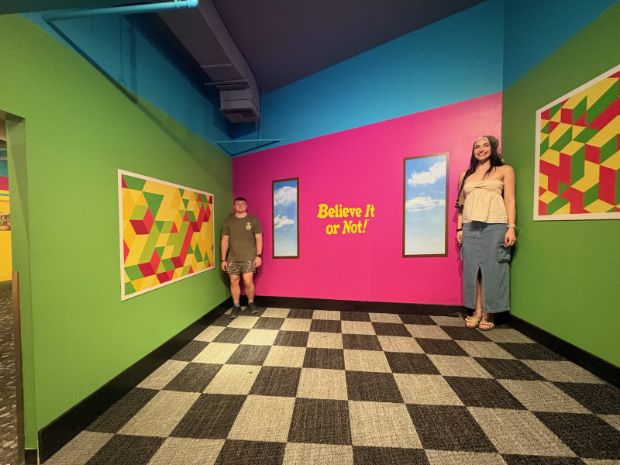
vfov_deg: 85.7
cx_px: 310
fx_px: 251
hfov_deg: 102.1
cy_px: 232
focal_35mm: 14
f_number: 2.2
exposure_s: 1/60
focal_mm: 2.2
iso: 800
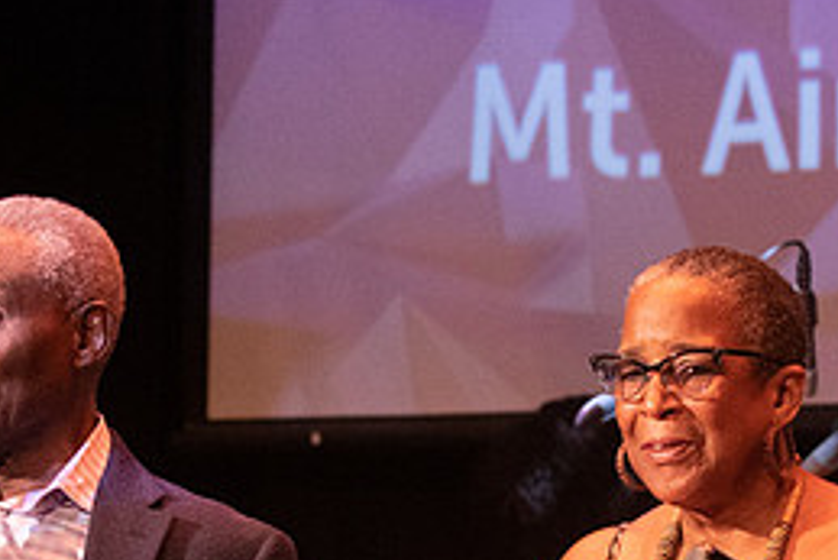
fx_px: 5473
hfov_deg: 8.8
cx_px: 382
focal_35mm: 235
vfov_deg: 5.8
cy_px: 562
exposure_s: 1/250
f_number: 4
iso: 3200
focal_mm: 70
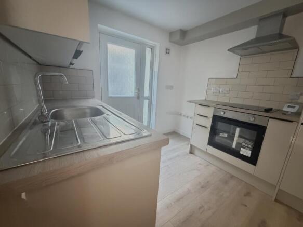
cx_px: 152
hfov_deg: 102.1
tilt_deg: -11.8
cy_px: 114
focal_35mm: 14
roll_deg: -1.8
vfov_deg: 85.7
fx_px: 123
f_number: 2.2
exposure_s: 1/30
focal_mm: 2.22
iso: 2000
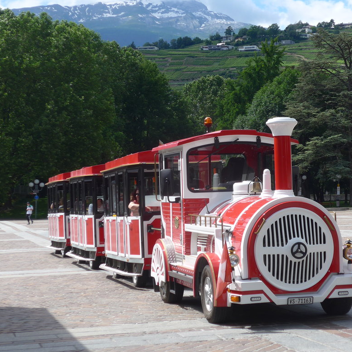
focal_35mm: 85
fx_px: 978
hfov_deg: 20.3
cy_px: 166
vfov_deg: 20.4
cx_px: 243
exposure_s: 1/1000
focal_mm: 12.7
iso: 80
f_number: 3.7
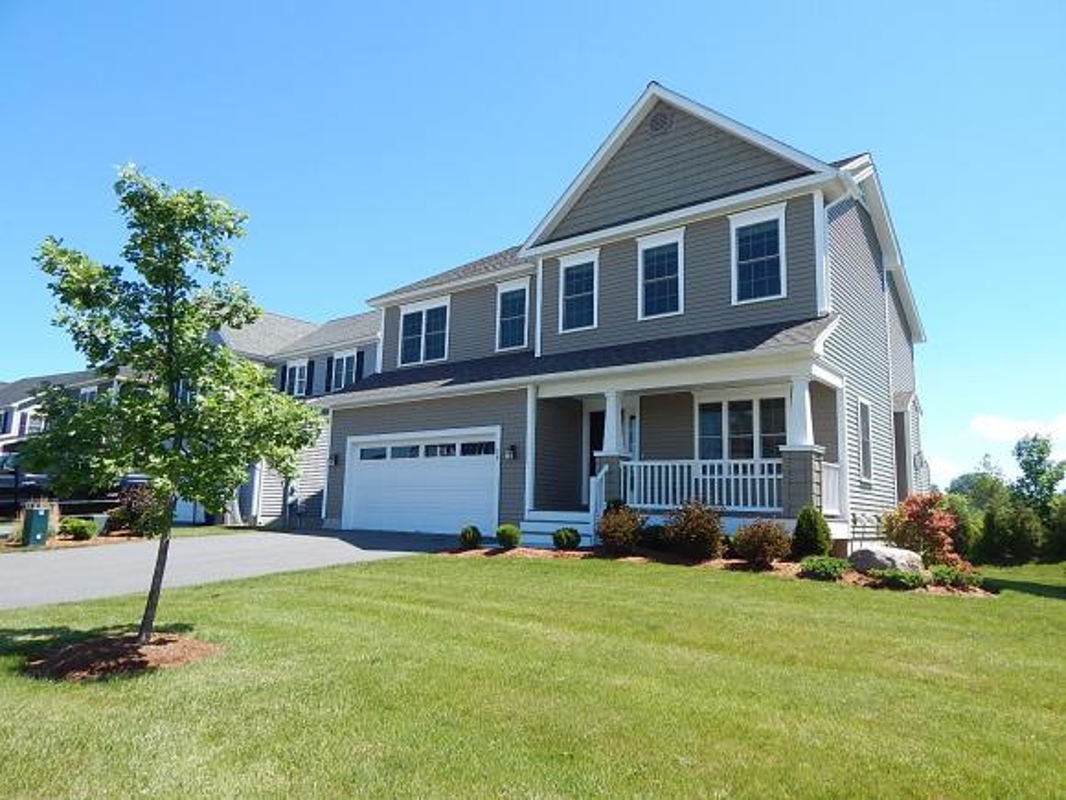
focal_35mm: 22
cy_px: 400
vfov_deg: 61.1
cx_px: 533
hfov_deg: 76.4
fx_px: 677
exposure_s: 1/1000
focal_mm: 4
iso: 125
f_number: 3
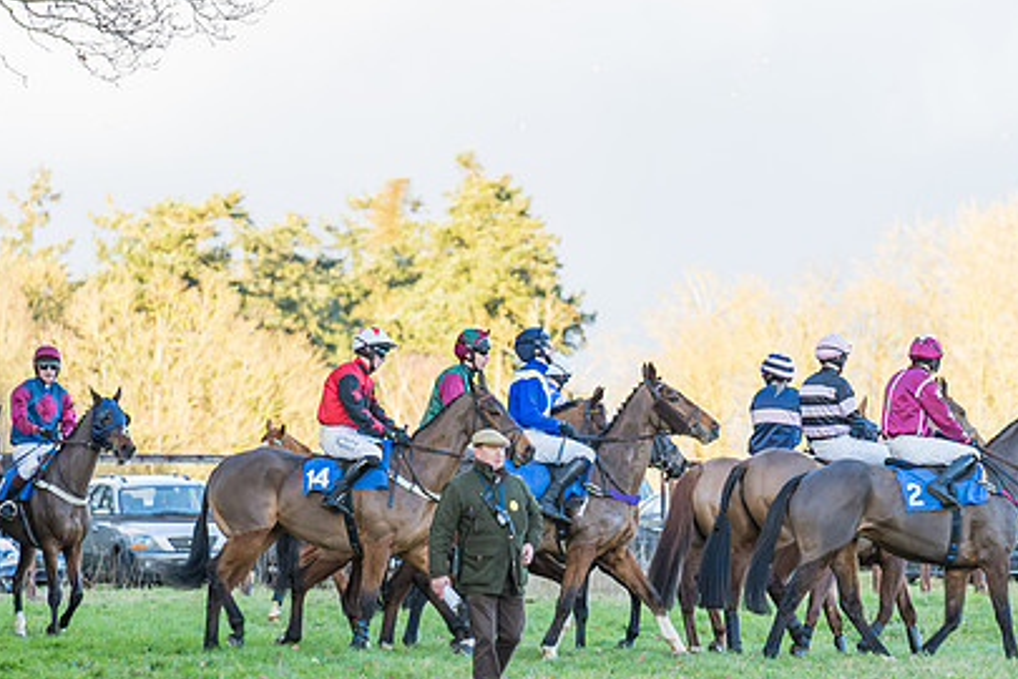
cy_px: 472
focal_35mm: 373
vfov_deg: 3.7
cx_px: 551
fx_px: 10547
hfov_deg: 5.5
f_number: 4
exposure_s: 1/200
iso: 400
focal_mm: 171
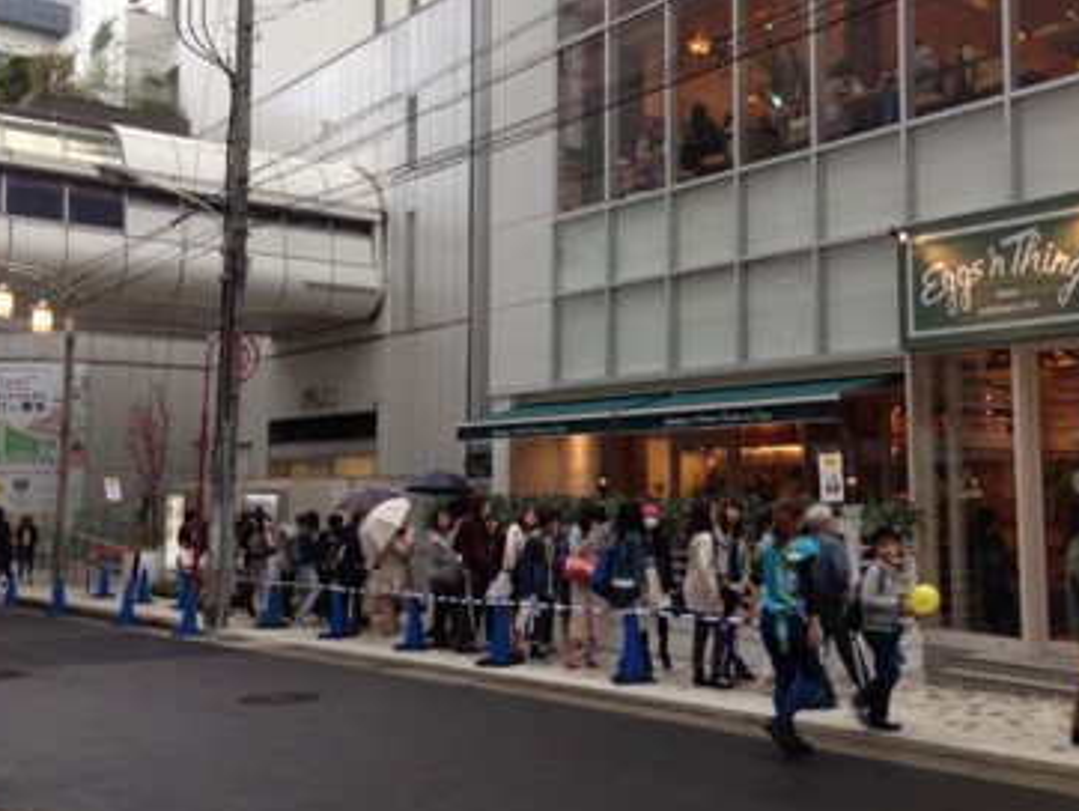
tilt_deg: +5.6
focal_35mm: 41
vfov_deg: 35.1
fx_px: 1279
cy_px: 358
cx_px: 632
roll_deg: -1.6
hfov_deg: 45.6
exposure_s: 1/60
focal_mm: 4.12
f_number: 2.4
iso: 50
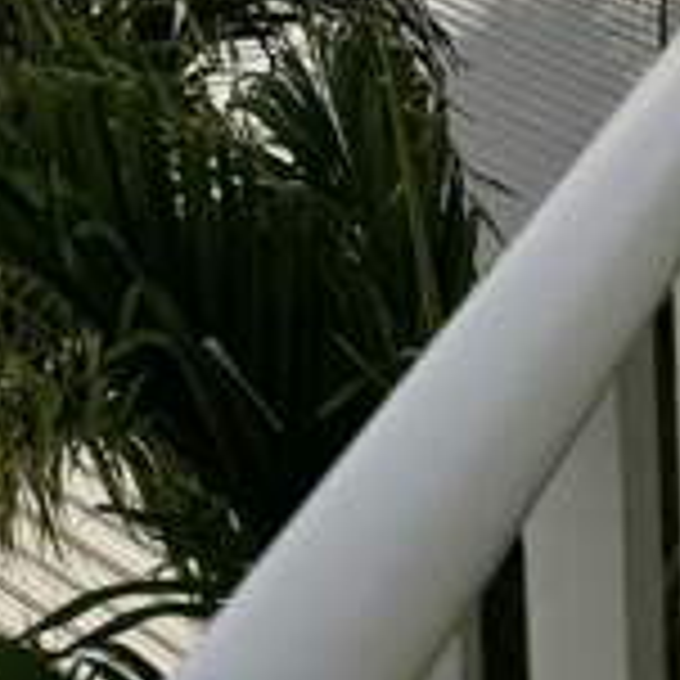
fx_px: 2000
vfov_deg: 15.4
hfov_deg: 19.3
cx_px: 252
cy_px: -680
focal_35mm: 90
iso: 80
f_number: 1.78
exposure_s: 1/11905
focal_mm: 6.76
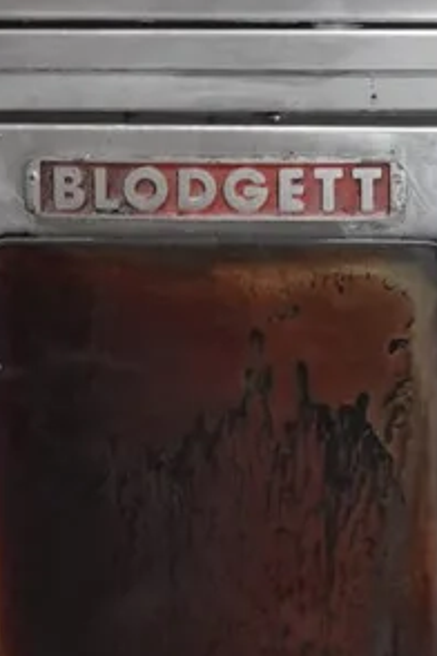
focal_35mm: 252
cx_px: 388
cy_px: 259
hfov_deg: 5.4
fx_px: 4588
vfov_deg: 8.2
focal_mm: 13.84
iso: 500
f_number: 3.5
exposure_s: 1/40
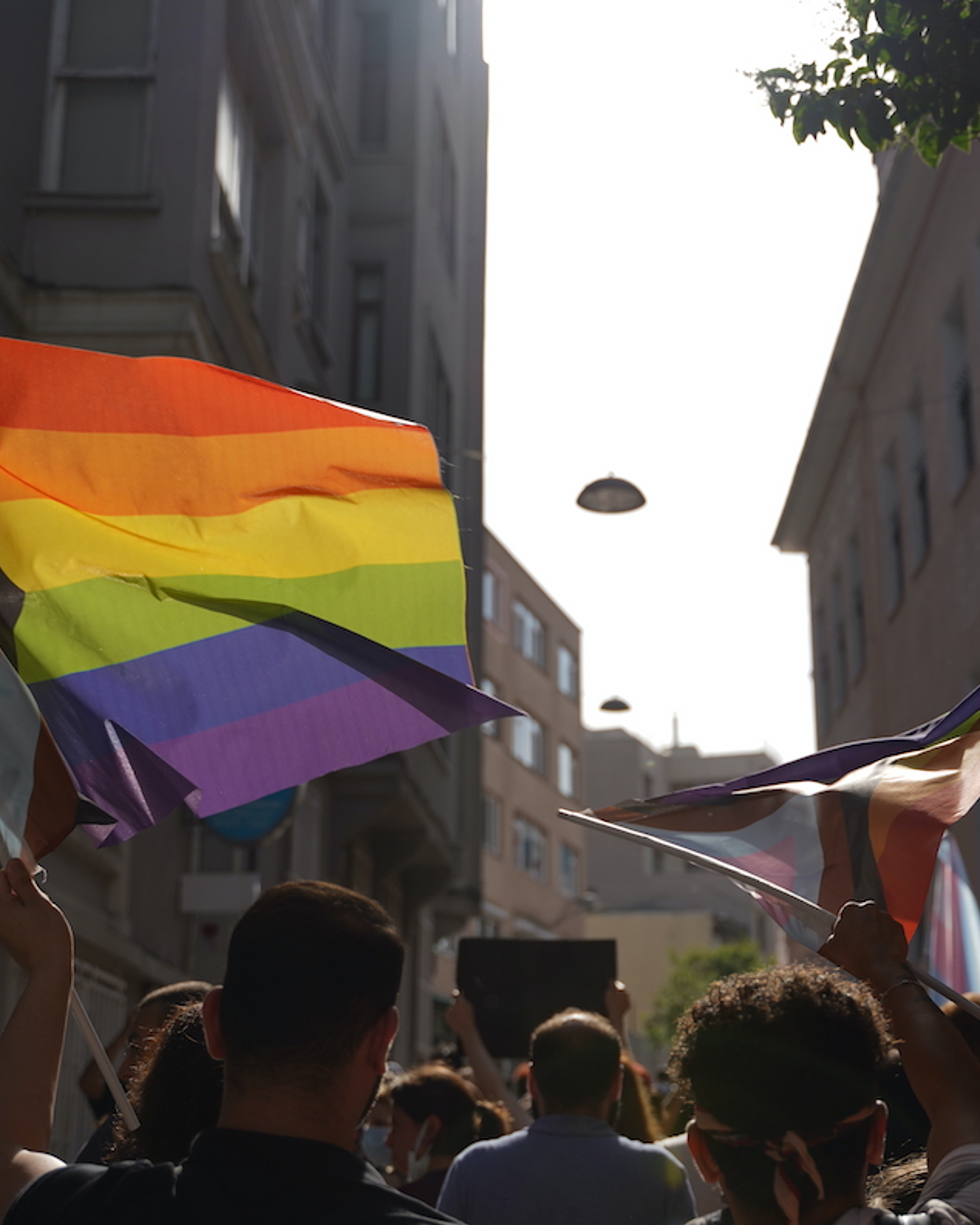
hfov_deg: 28.0
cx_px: 637
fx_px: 1959
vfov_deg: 34.8
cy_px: 615
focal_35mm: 54
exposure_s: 1/1250
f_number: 2.8
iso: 50
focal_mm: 38
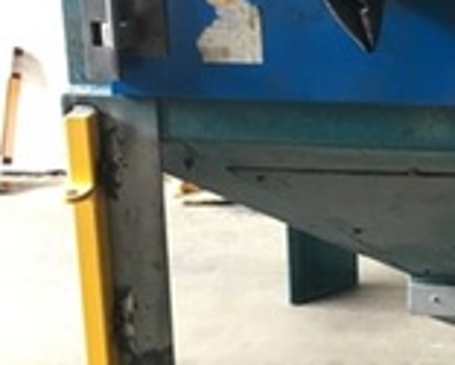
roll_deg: -0.2
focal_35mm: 87
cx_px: 467
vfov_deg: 17.5
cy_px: 58
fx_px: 1172
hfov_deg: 21.1
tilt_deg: -14.4
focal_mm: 4.15
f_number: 2.2
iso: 50
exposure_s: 1/33
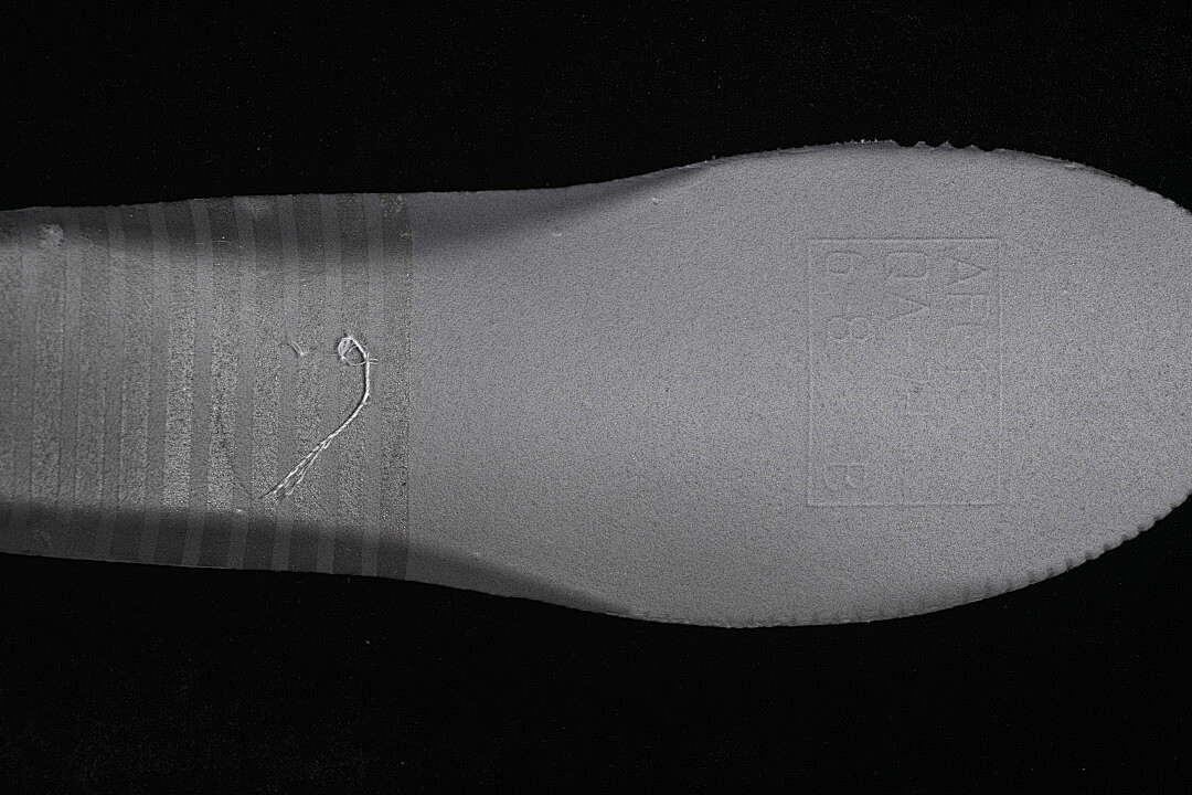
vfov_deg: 18.2
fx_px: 2483
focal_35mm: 75
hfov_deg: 27.0
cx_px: 596
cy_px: 398
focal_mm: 50
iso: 160
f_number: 7.1
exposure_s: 1/60
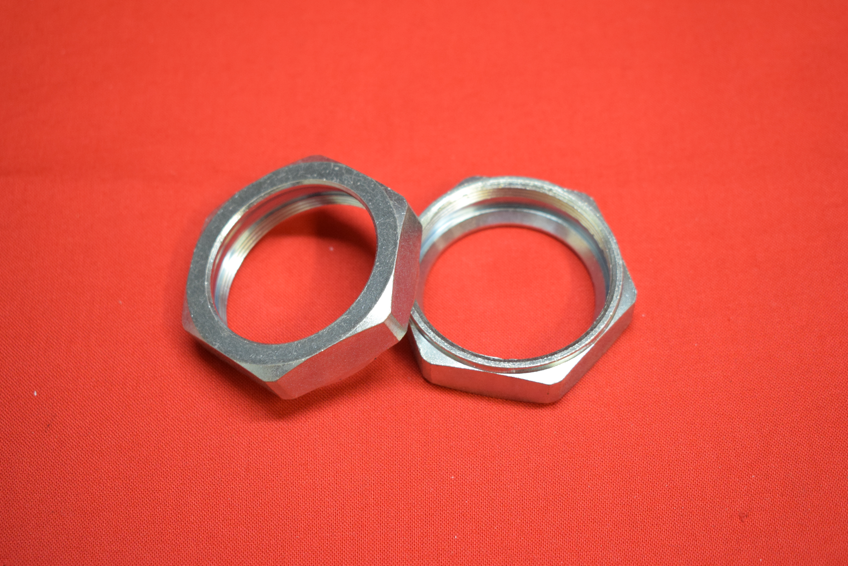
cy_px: 283
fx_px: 1343
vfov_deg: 23.8
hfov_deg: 35.0
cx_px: 424
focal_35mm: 57
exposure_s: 1/60
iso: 1250
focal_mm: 38
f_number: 5
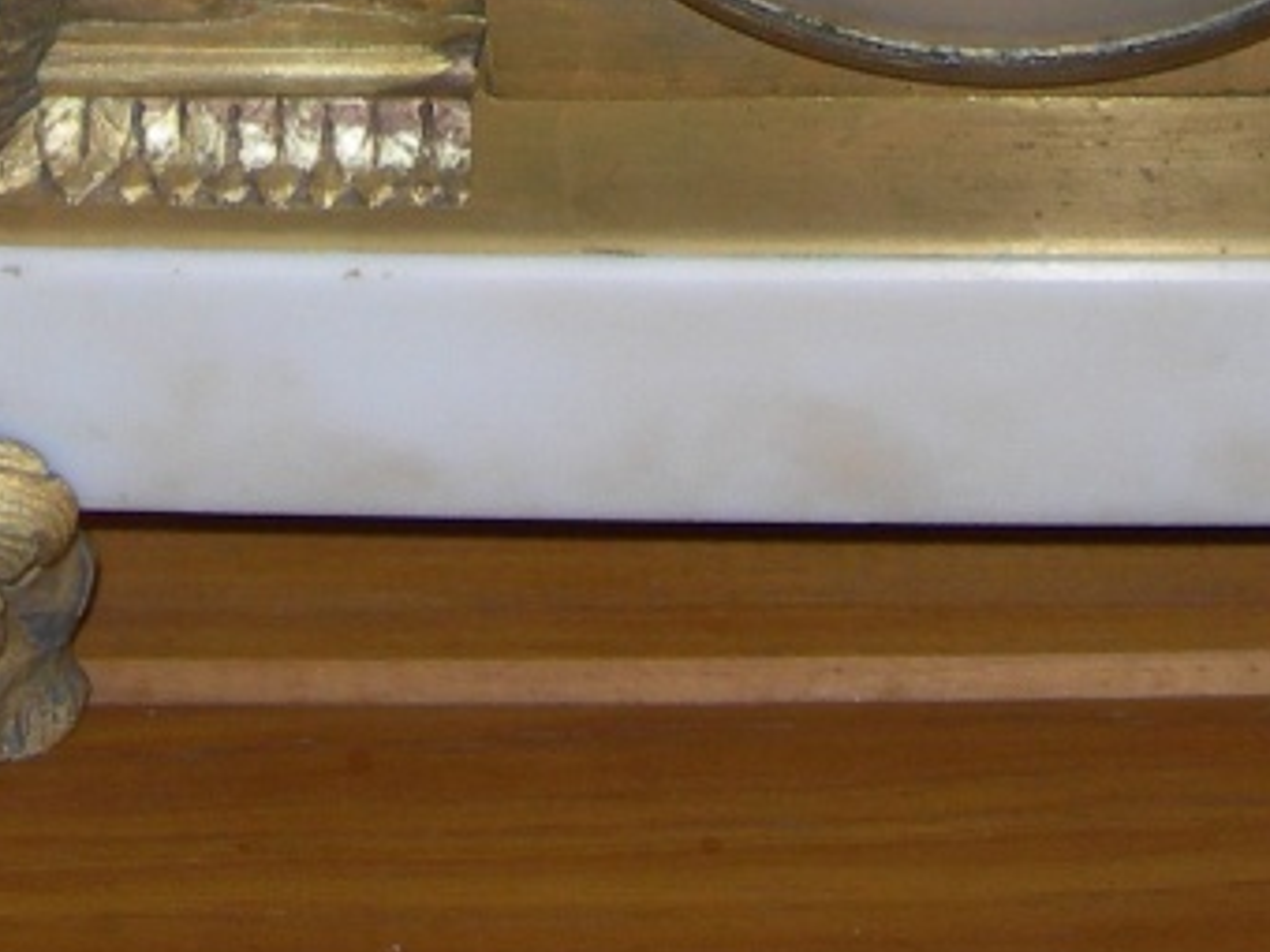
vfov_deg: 10.6
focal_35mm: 134
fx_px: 4916
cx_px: 706
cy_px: -605
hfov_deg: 14.7
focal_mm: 7.8
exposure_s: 1/60.1
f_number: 2.8
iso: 50
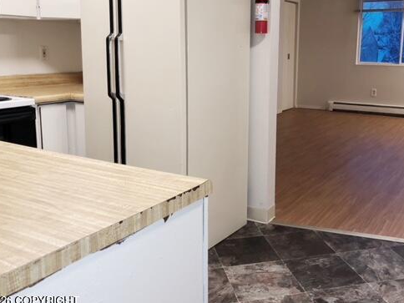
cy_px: 119
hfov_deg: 49.8
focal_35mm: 37
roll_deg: -1.4
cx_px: 243
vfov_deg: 38.5
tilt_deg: -8.8
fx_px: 432
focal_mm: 4
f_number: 1.8
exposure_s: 1/15
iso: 40
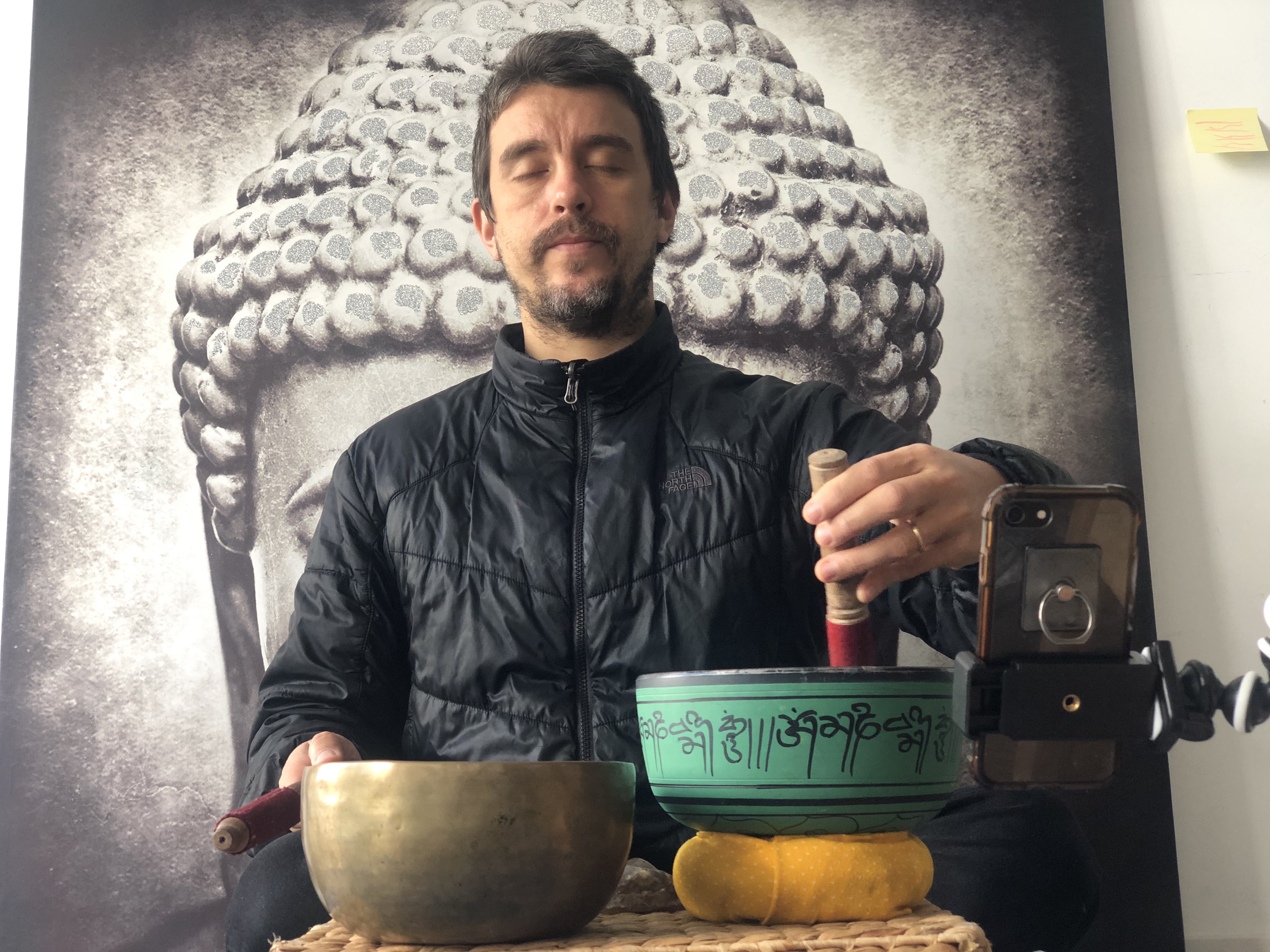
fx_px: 1908
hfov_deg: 36.8
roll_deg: +3.0
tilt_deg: +10.5
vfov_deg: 28.0
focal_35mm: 52
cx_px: 635
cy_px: 476
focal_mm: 6
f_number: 2.4
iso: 50
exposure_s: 1/50
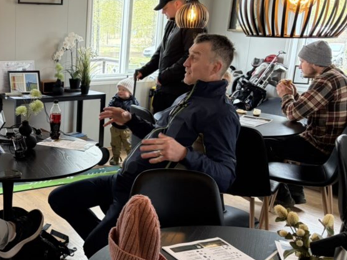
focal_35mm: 48
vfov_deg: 30.2
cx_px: 34
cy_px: 147
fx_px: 481
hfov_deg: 37.1
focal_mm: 5.96
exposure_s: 1/100
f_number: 1.6
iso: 200
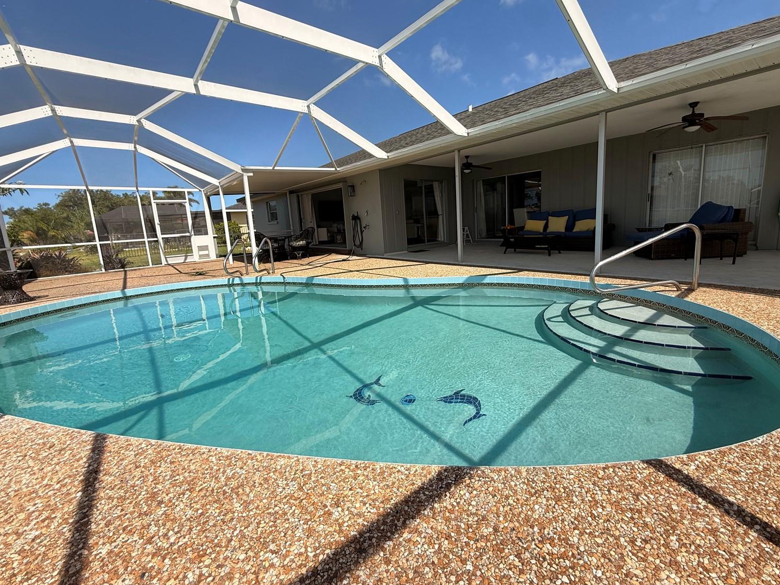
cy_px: 273
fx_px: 338
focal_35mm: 15
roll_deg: +2.9
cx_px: 414
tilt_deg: -8.5
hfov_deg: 98.0
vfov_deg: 81.6
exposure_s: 1/1312
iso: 50
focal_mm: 2.22
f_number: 2.2
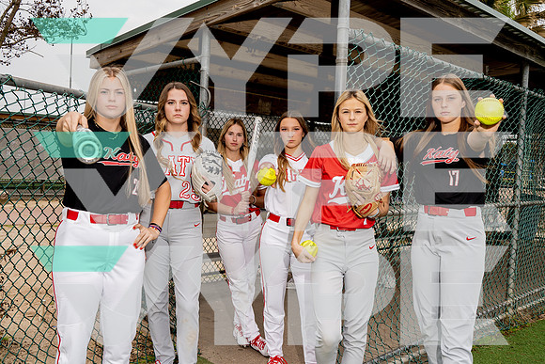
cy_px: 182
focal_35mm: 35
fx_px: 530
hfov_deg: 54.4
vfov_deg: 37.9
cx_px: 272
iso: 125
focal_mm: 35
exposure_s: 1/250
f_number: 8
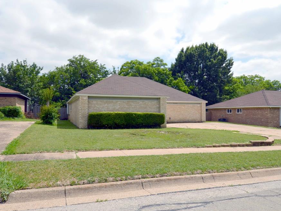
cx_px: 144
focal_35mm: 27
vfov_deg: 51.4
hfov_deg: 65.3
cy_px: 107
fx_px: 219
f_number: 14
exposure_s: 1/200
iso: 100
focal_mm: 16
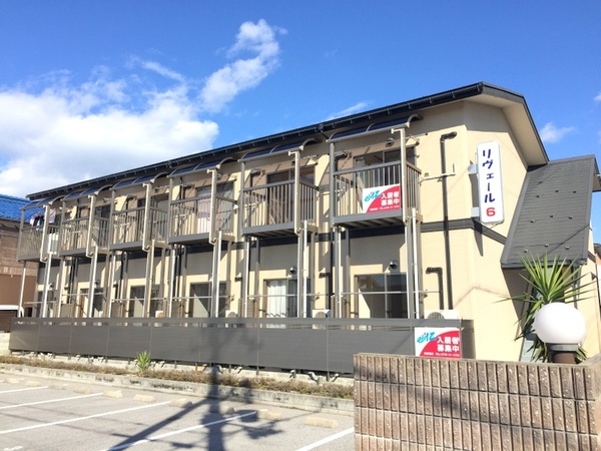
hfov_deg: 61.7
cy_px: 226
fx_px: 503
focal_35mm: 29
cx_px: 300
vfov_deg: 48.2
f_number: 2.2
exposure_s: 1/2639
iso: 32
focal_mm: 4.15
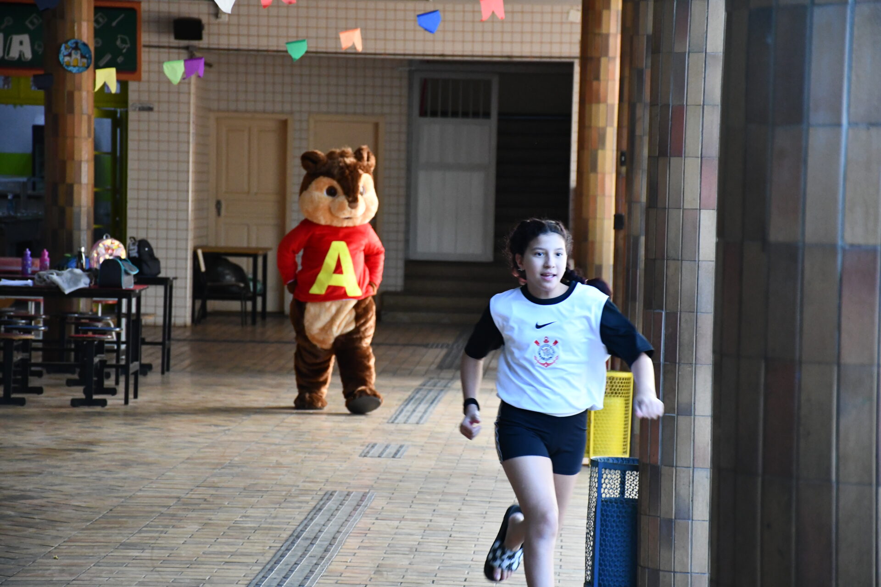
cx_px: 440
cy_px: 294
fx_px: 3303
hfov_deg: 15.2
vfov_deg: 10.2
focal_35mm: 135
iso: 3200
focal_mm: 90
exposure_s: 1/250
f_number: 5.3
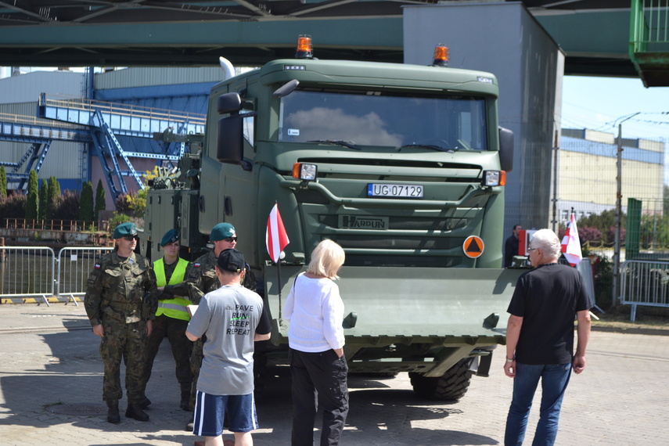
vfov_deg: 20.6
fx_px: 1226
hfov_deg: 30.5
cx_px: 334
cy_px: 223
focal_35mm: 66
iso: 400
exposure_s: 1/1000
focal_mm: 44
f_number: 5.3
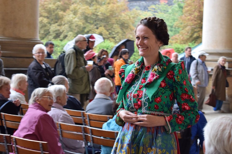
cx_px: 116
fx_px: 532
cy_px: 77
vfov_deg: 16.6
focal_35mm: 82
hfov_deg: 24.6
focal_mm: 55
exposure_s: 1/60
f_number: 5.6
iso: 560
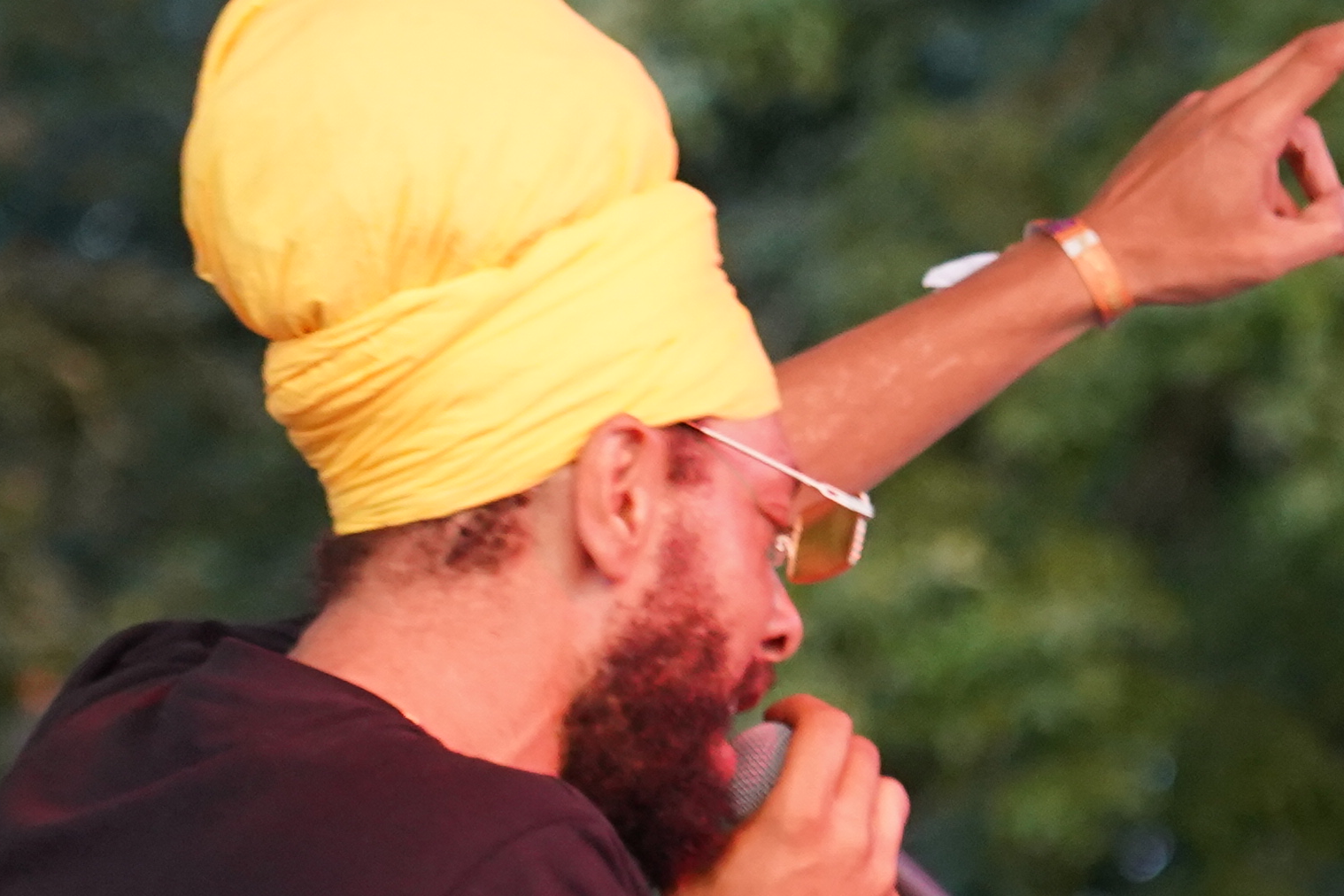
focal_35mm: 415
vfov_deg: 3.3
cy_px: 368
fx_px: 15492
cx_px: 784
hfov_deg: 5.0
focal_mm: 105
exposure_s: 1/160
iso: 2500
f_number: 4
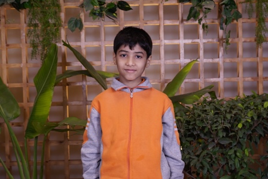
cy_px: 90
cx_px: 134
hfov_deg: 36.9
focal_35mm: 54
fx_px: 402
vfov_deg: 25.1
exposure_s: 1/125
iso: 400
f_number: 4.5
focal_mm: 36
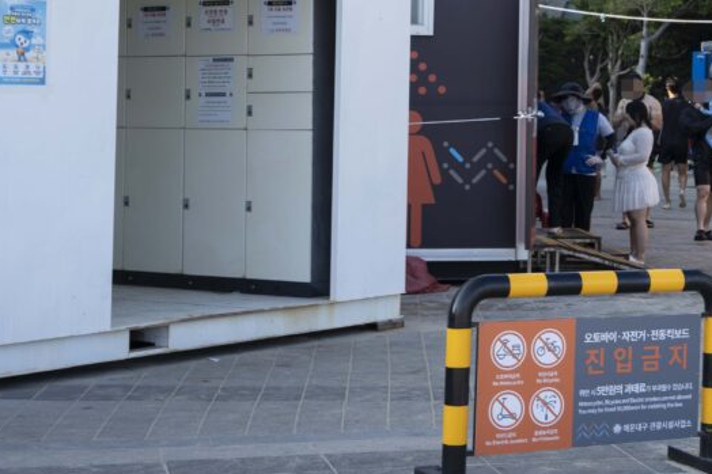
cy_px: 73
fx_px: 1740
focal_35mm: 88
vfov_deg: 15.4
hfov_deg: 22.5
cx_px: 666
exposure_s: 1/80
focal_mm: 45
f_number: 7.1
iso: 100
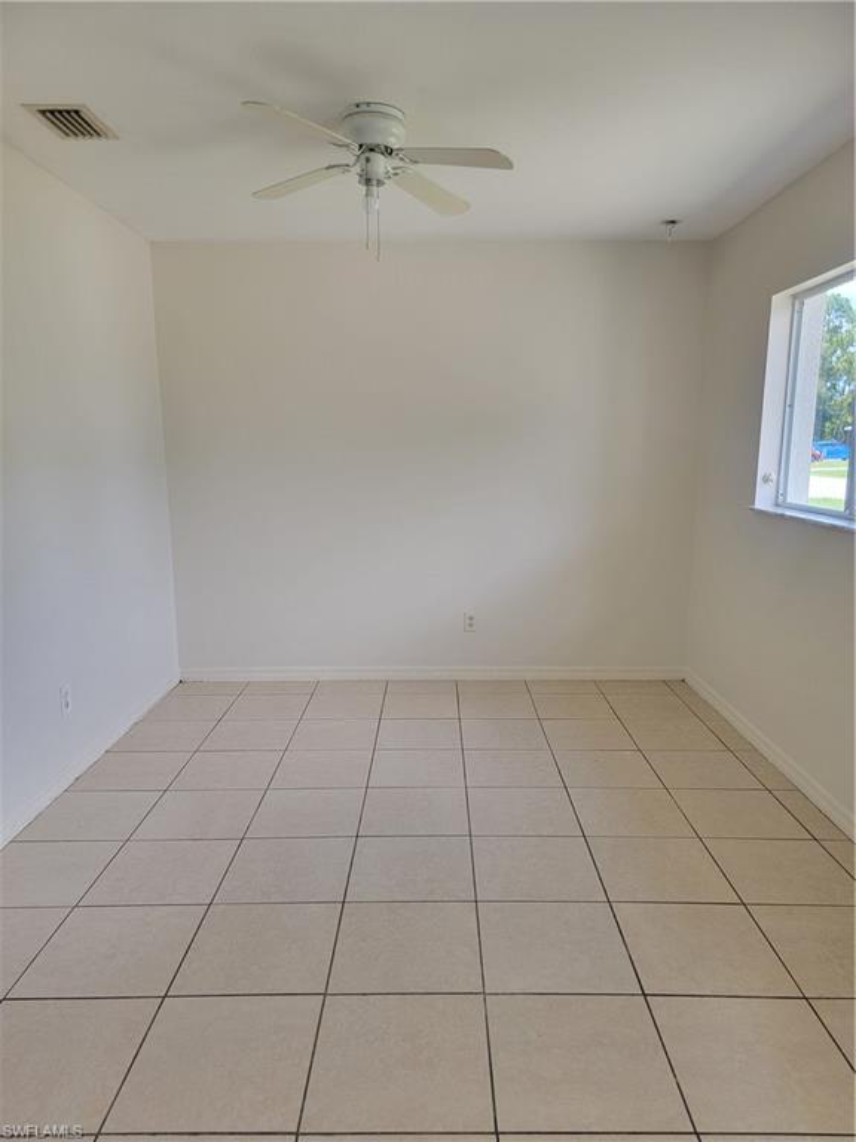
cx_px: 428
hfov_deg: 56.8
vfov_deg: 71.6
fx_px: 791
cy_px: 571
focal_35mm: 24
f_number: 1.8
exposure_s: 1/120
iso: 64
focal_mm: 6.7
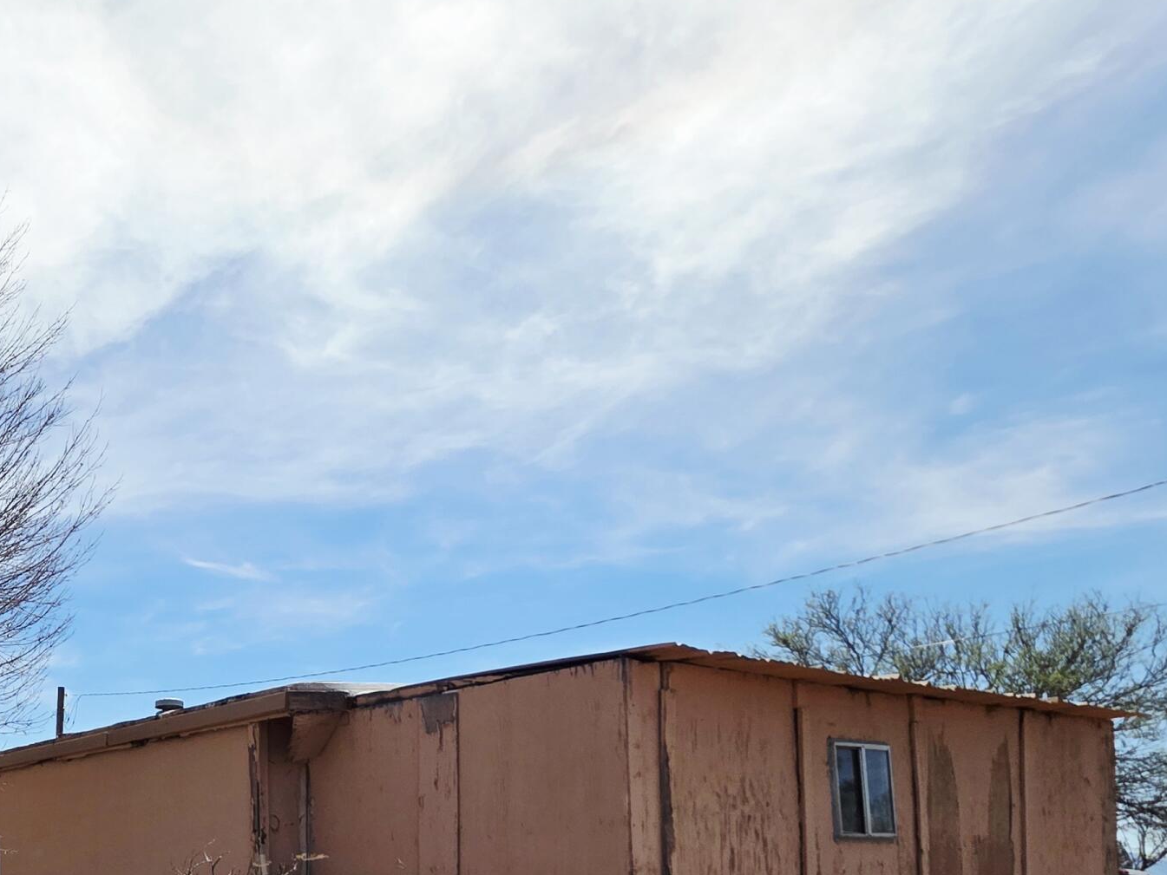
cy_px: 812
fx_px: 978
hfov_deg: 48.2
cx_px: -54
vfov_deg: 43.4
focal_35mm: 29
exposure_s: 1/5000
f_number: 1.9
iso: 40
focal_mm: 2.2
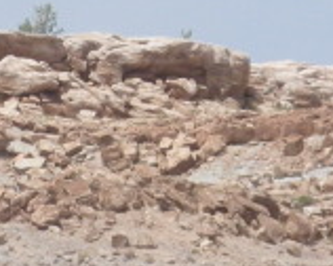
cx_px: -350
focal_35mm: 767
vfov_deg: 2.0
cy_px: 127
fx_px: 7550
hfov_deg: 2.5
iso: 64
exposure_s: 1/466
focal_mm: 21.2
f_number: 5.3
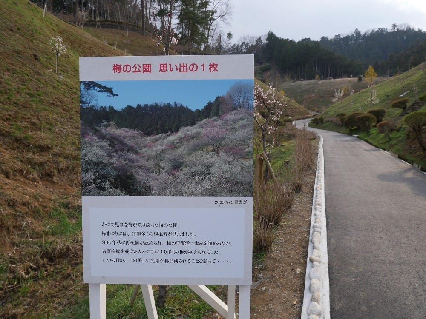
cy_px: 160
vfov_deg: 56.8
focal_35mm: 24
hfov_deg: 71.6
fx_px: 295
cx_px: 213
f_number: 5.6
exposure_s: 1/250
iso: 200
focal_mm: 12
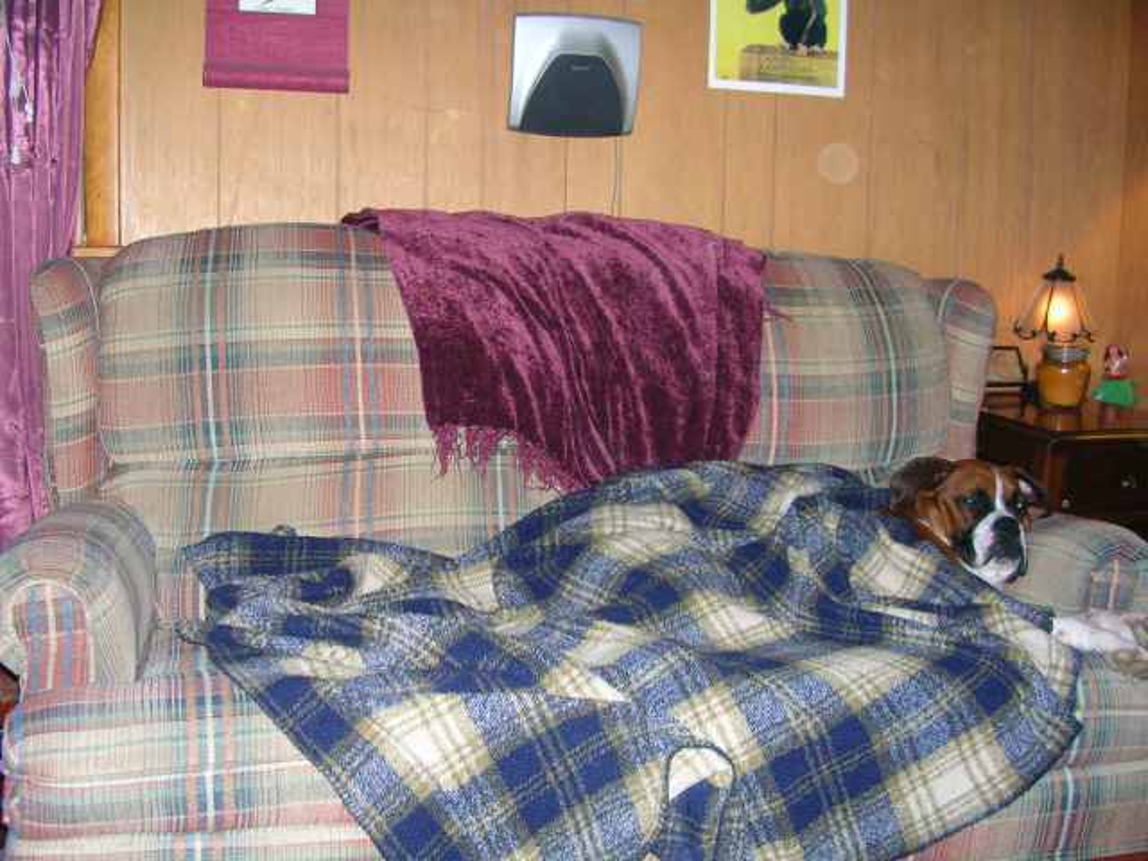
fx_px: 1260
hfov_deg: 49.0
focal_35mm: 38
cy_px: 430
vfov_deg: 37.7
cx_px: 574
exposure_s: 1/60.1
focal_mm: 5.8
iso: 133
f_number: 2.8
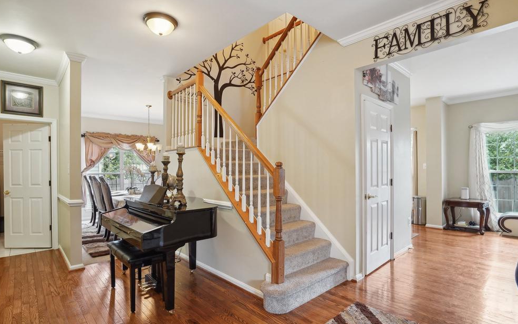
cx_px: 261
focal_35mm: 18
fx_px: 254
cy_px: 176
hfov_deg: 91.1
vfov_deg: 64.9
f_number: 5.6
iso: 640
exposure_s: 1/20
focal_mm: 17
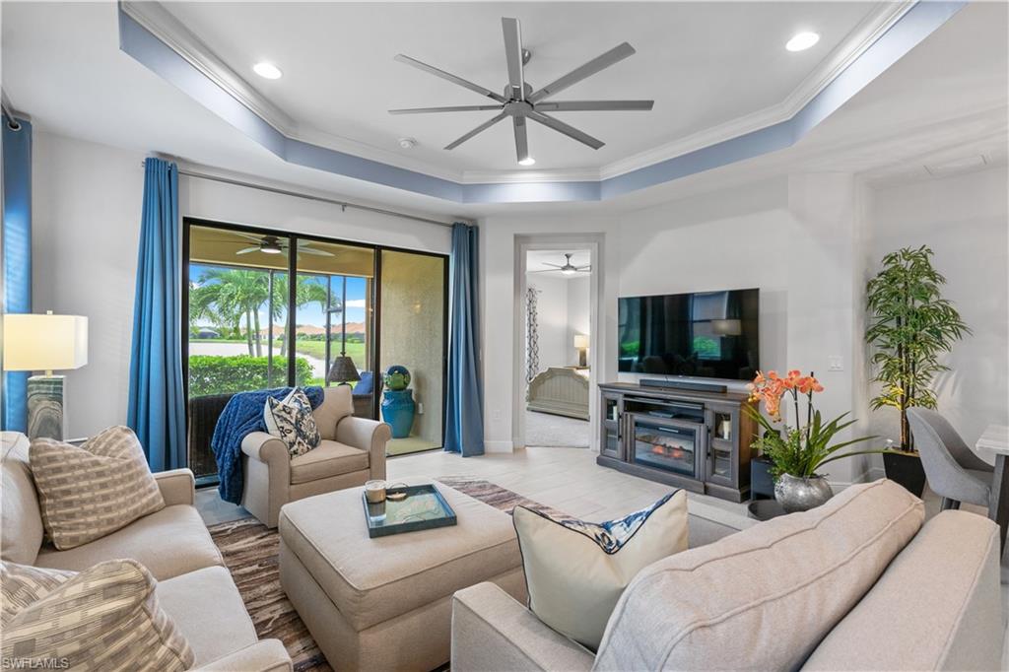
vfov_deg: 73.7
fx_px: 448
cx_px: 504
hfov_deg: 96.8
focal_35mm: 16
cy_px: 336
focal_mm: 16
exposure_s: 1/20
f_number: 8
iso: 400
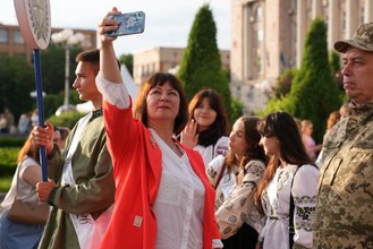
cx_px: 213
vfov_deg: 16.1
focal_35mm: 85
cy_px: 121
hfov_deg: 23.9
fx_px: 881
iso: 80
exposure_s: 1/200
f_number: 4.5
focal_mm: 70
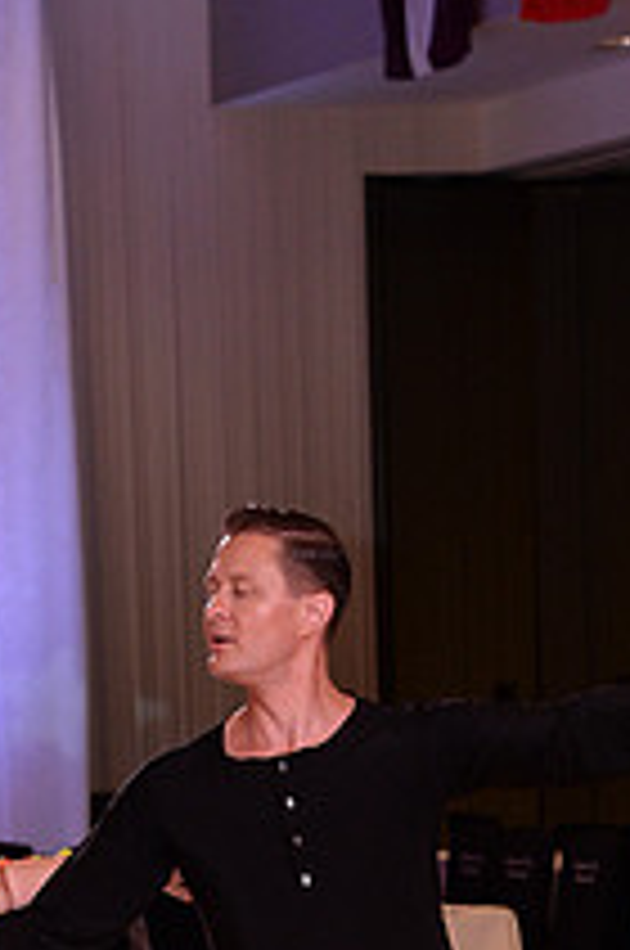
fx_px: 5636
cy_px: 1157
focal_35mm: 214
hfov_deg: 6.4
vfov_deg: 9.5
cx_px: 187
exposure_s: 1/250
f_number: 5
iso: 2000
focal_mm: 78
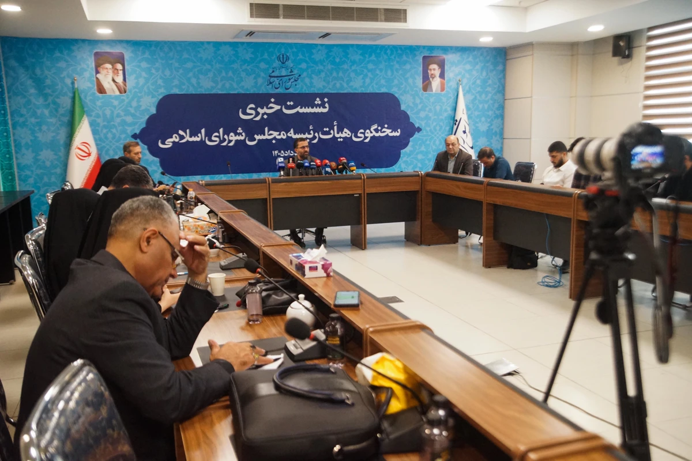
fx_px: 673
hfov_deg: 54.4
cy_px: 230
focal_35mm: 35
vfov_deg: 37.9
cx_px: 346
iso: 6400
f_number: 3.5
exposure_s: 1/320
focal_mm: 35
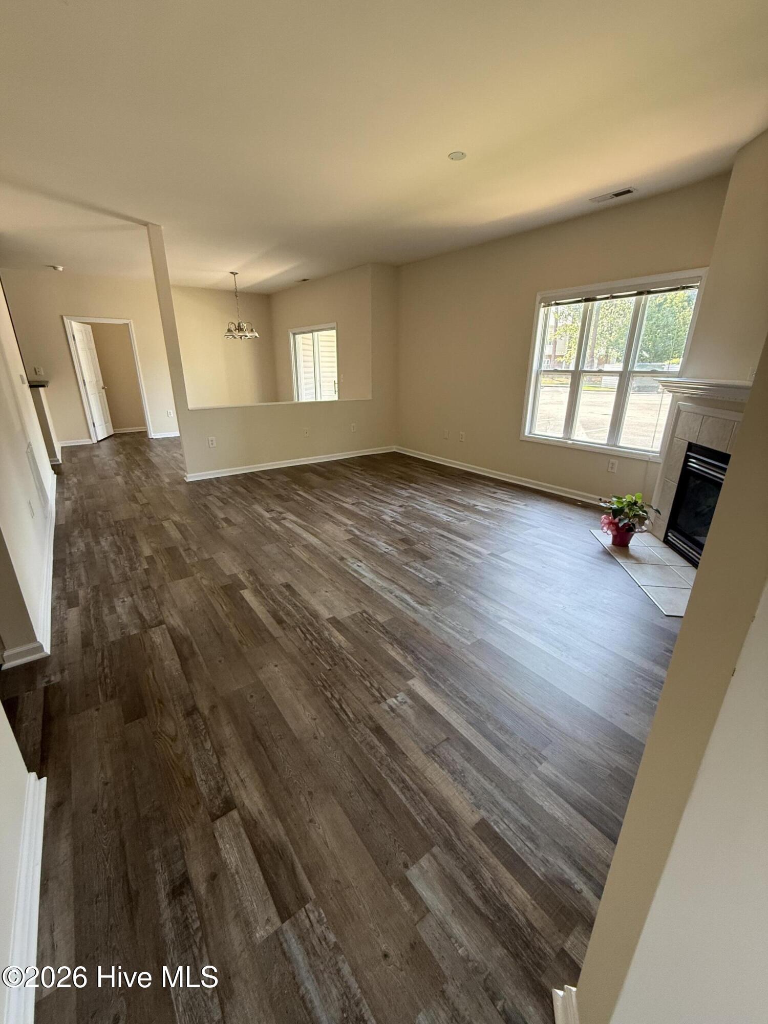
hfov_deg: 85.7
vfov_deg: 102.1
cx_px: 384
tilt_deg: -18.6
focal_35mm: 14
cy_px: 512
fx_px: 414
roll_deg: -0.7
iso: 250
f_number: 2.2
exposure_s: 1/99
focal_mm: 2.22
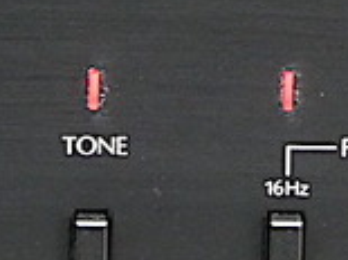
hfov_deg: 2.4
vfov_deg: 1.8
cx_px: -521
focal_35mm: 838
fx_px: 8418
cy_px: -117
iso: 400
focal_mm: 24.2
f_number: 6.3
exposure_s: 1/3.2
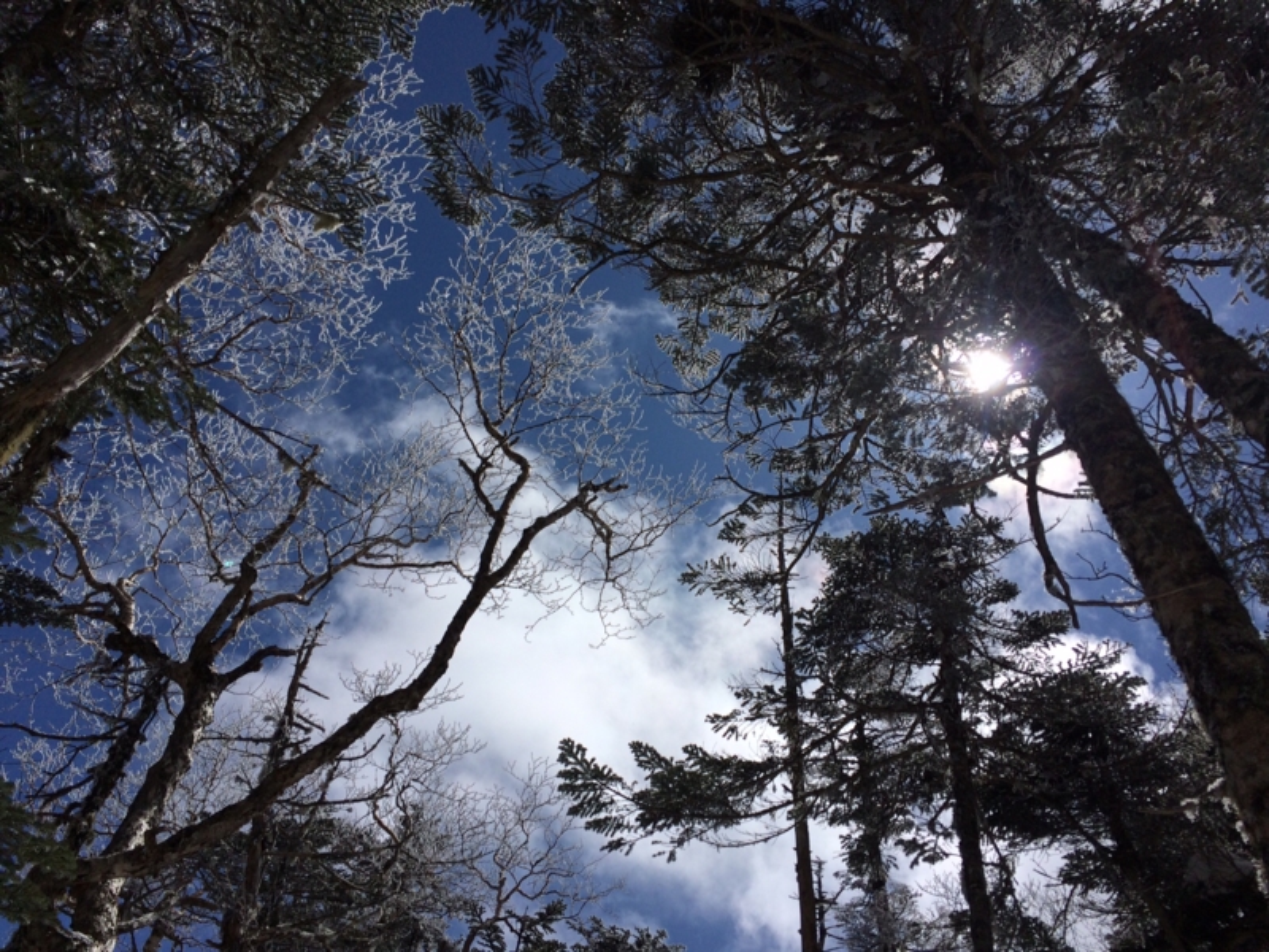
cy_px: 476
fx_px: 1063
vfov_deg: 48.2
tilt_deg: +48.1
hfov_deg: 61.7
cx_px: 634
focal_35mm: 29
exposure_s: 1/10309
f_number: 2.2
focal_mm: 4.15
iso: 32
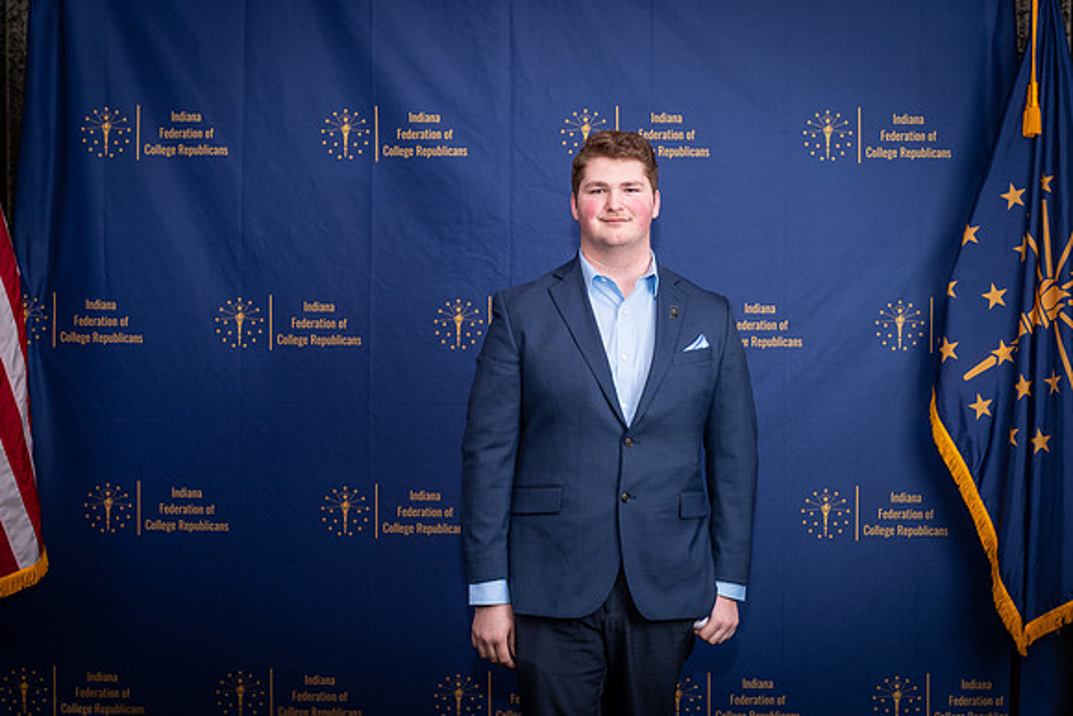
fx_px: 1787
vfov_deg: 22.6
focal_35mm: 60
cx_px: 593
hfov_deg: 33.4
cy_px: 318
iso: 160
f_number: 7.1
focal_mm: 50
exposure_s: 1/125
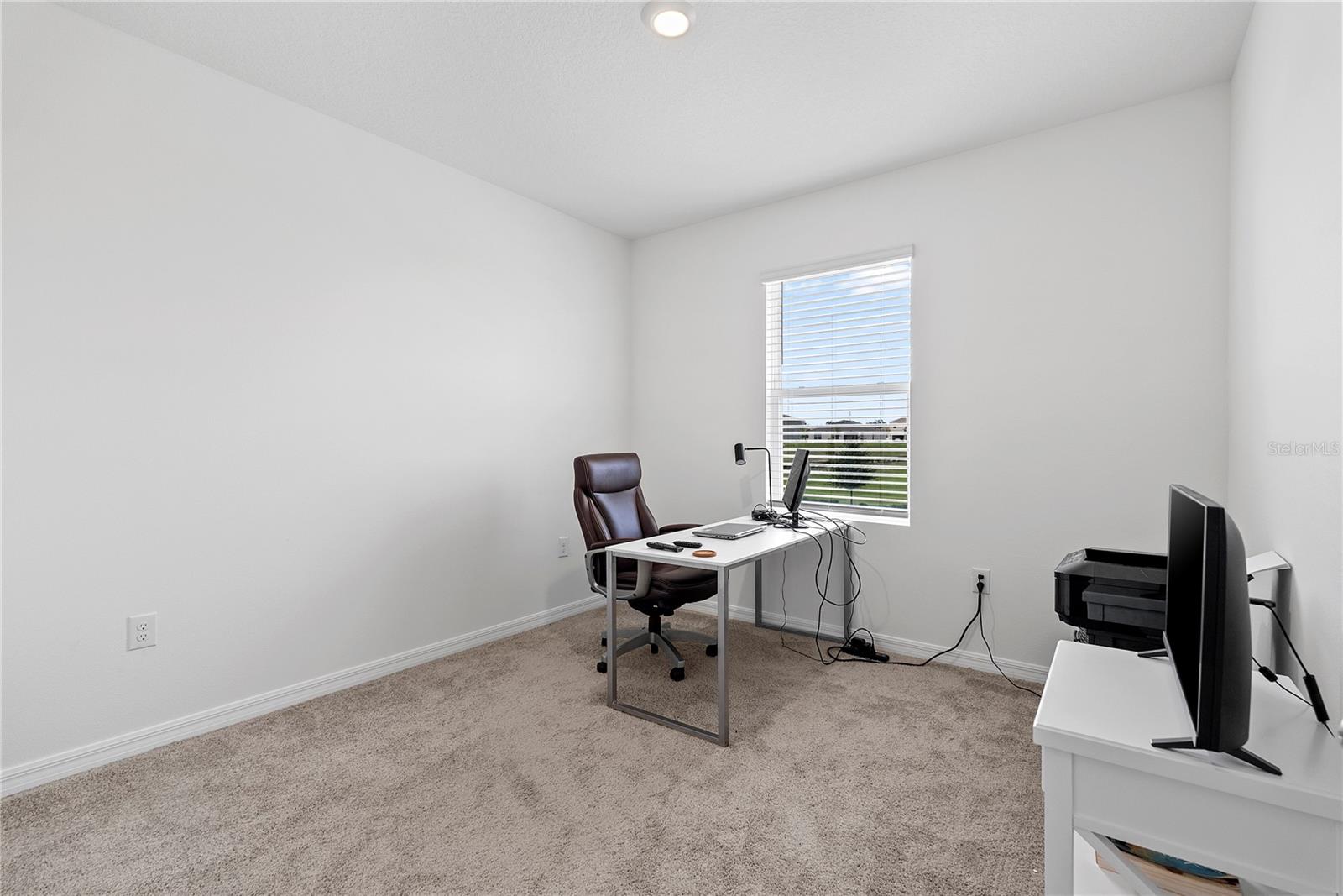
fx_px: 616
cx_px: 672
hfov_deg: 95.0
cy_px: 448
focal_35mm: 16
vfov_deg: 72.1
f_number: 7.1
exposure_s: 1/10
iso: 640
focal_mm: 16.5
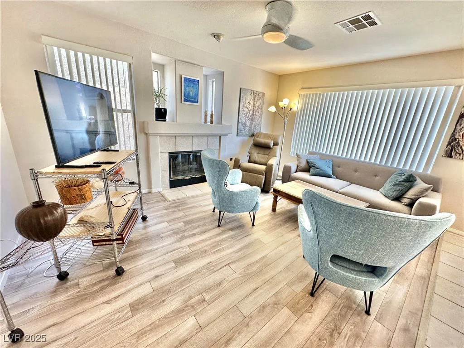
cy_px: 174
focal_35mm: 14
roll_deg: -4.5
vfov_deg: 85.7
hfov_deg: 102.1
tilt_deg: -15.7
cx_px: 232
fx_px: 188
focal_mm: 2.22
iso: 125
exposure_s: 1/120
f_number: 2.2
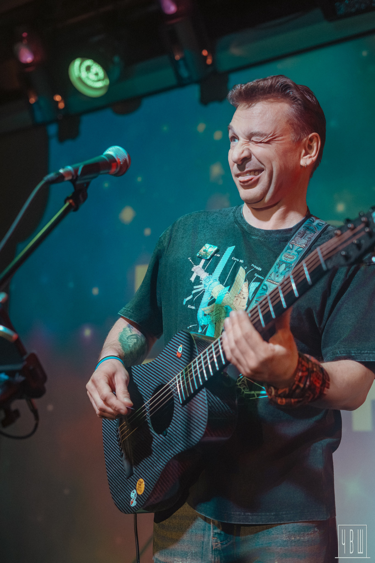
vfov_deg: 39.6
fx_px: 781
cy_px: 282
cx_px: 188
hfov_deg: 27.0
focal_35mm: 50
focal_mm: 50
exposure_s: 1/200
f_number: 2.5
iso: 400
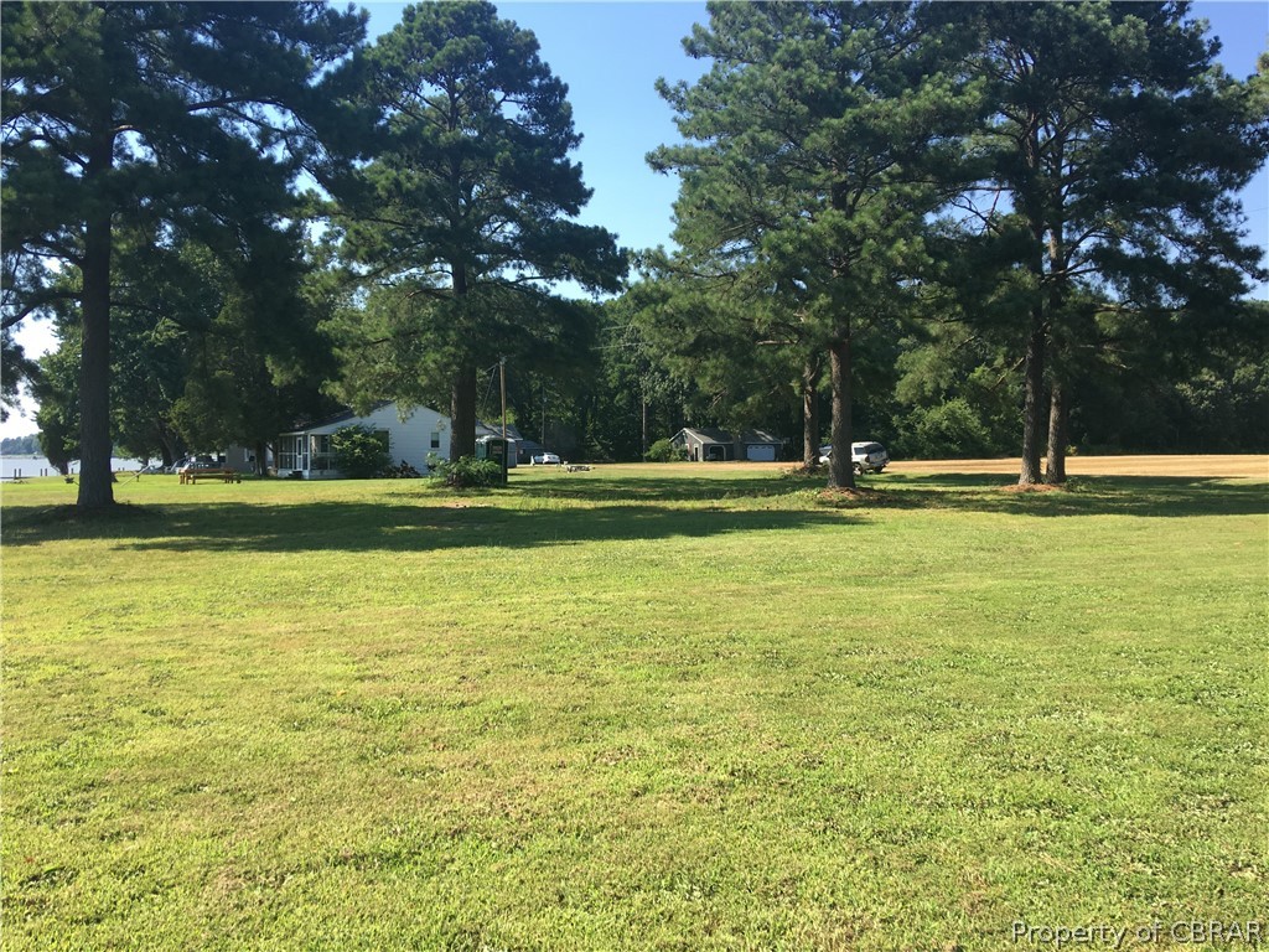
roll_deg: +1.2
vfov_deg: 48.2
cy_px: 476
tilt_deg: +0.7
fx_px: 1063
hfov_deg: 61.7
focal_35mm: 29
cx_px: 634
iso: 25
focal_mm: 4.15
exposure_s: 1/557
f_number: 2.2
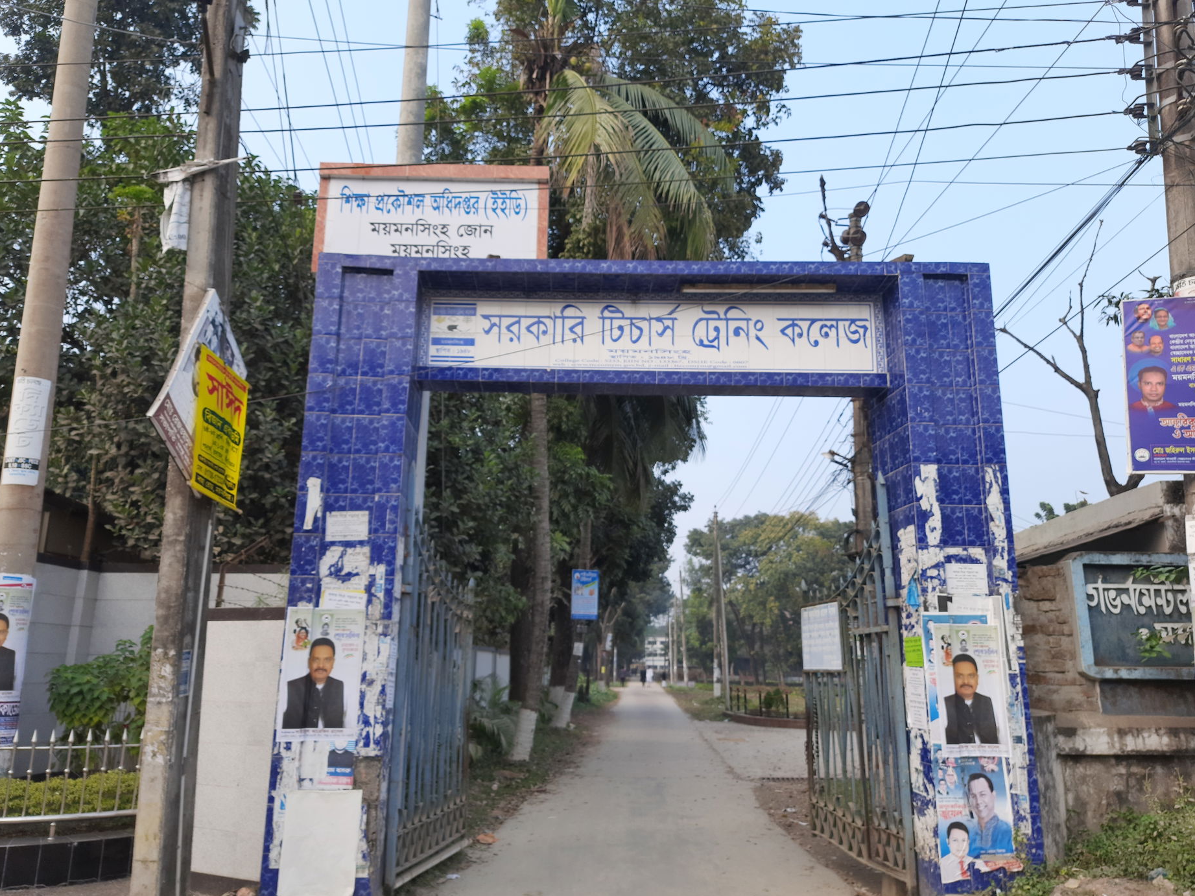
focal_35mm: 25
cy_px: 451
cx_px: 574
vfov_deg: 54.9
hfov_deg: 69.4
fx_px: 863
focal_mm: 5.23
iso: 40
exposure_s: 1/167
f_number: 1.8
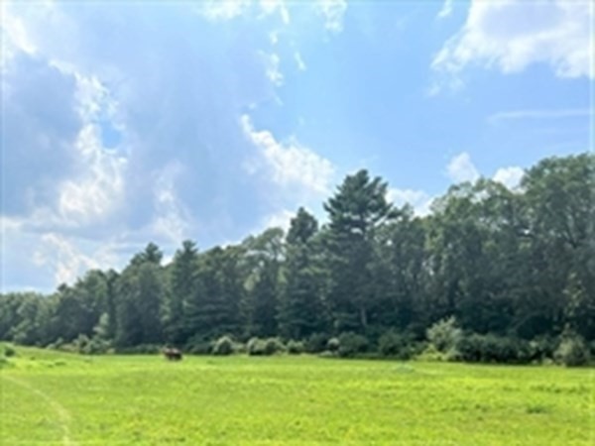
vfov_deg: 53.1
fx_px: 447
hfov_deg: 67.3
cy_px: 223
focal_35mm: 26
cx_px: 298
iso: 50
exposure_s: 1/8000
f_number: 1.5
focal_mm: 5.7
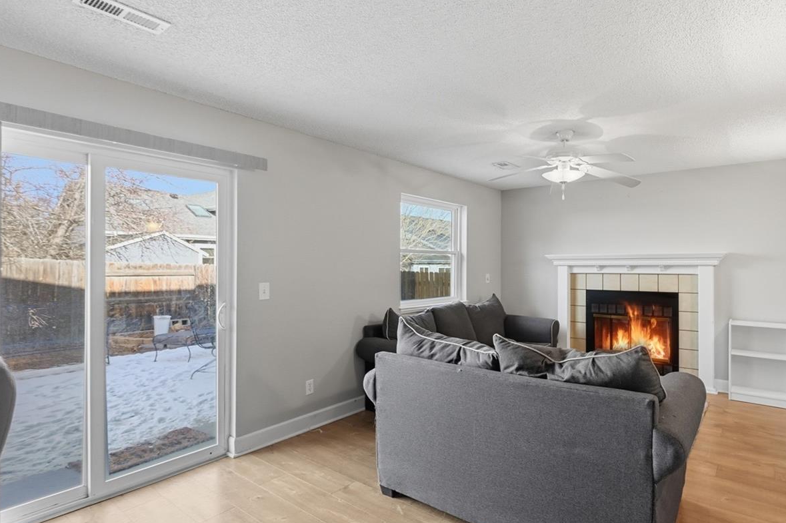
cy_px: 266
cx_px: 465
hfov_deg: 86.0
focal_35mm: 19
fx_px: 415
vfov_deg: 64.5
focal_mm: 14
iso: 400
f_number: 8
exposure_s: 1/500
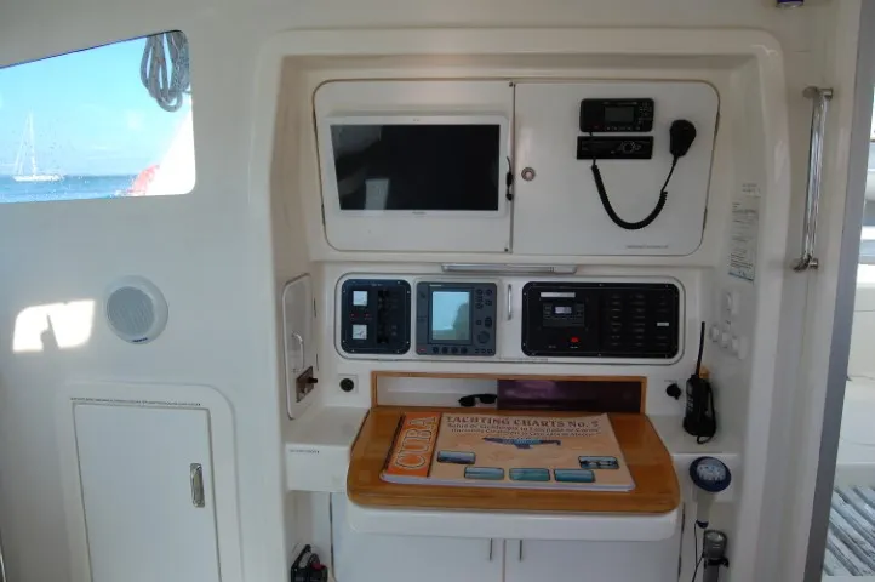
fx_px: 656
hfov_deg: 67.4
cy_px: 291
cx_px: 438
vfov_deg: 47.8
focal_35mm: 27
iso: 200
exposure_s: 1/160
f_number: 6.3
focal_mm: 18
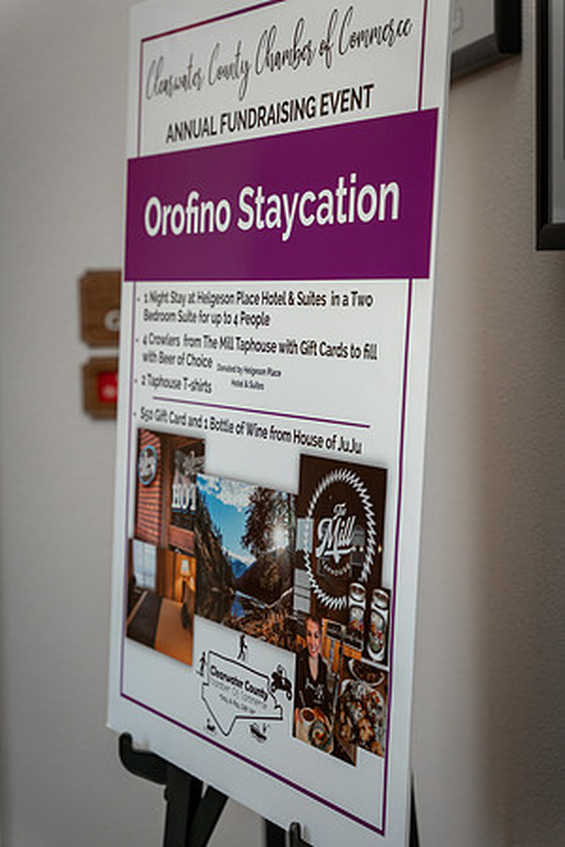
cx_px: 282
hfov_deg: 20.1
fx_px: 1591
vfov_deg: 29.8
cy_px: 424
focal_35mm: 68
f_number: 3.5
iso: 1000
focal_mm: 67.6
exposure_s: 1/250
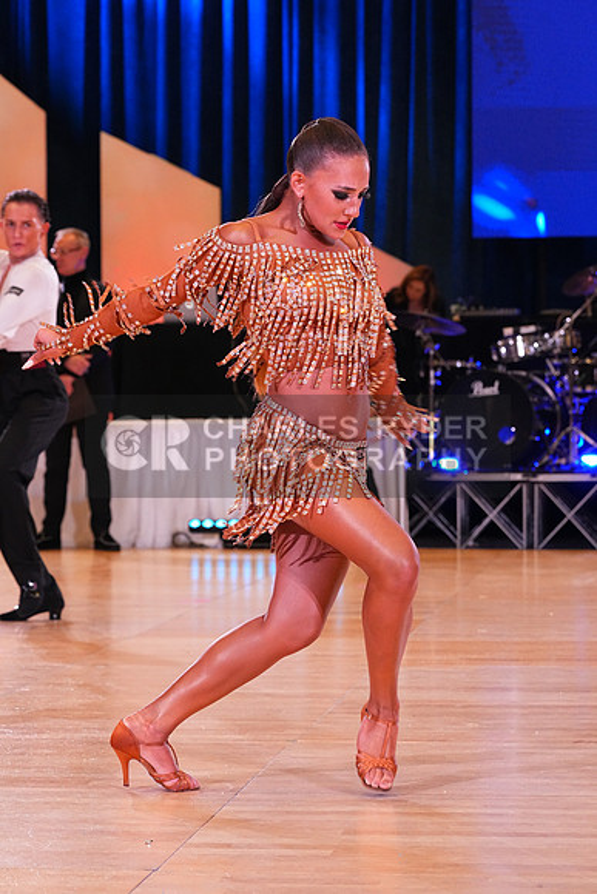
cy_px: 447
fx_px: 2710
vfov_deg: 18.8
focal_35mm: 109
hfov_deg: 12.6
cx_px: 298
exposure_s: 1/320
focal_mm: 109
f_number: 6.3
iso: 5000
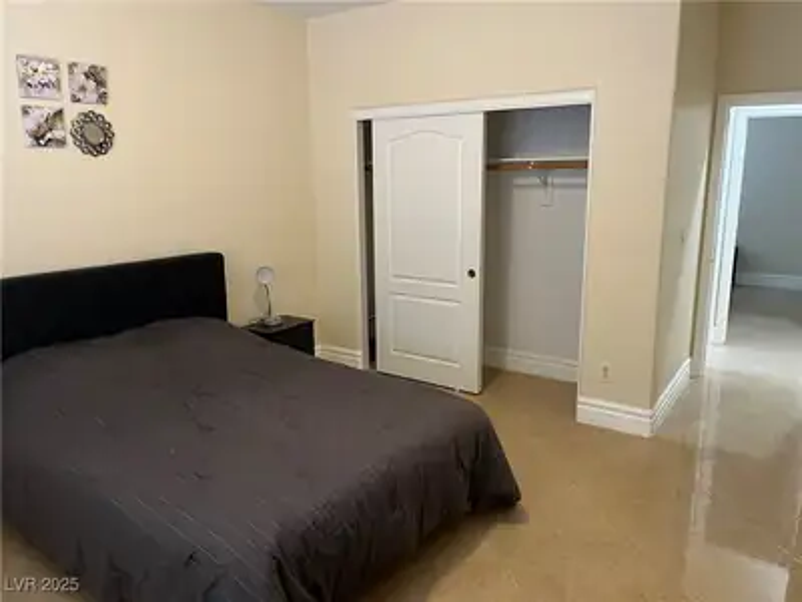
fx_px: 602
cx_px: 401
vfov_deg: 53.1
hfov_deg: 67.3
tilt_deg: -11.6
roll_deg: +0.6
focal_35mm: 26
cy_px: 301
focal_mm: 5.1
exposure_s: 1/60
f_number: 1.6
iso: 320
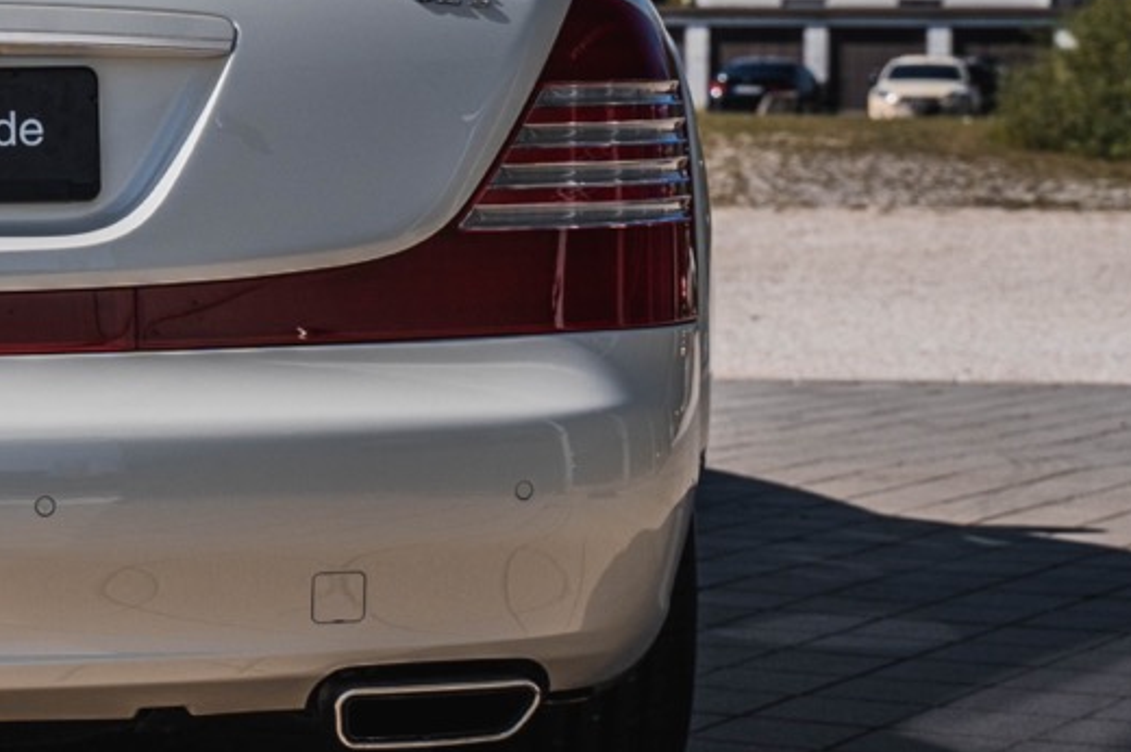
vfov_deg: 13.5
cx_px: -91
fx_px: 3171
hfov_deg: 19.4
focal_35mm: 101
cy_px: 166
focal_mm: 41
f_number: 5
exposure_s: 1/1600
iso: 400
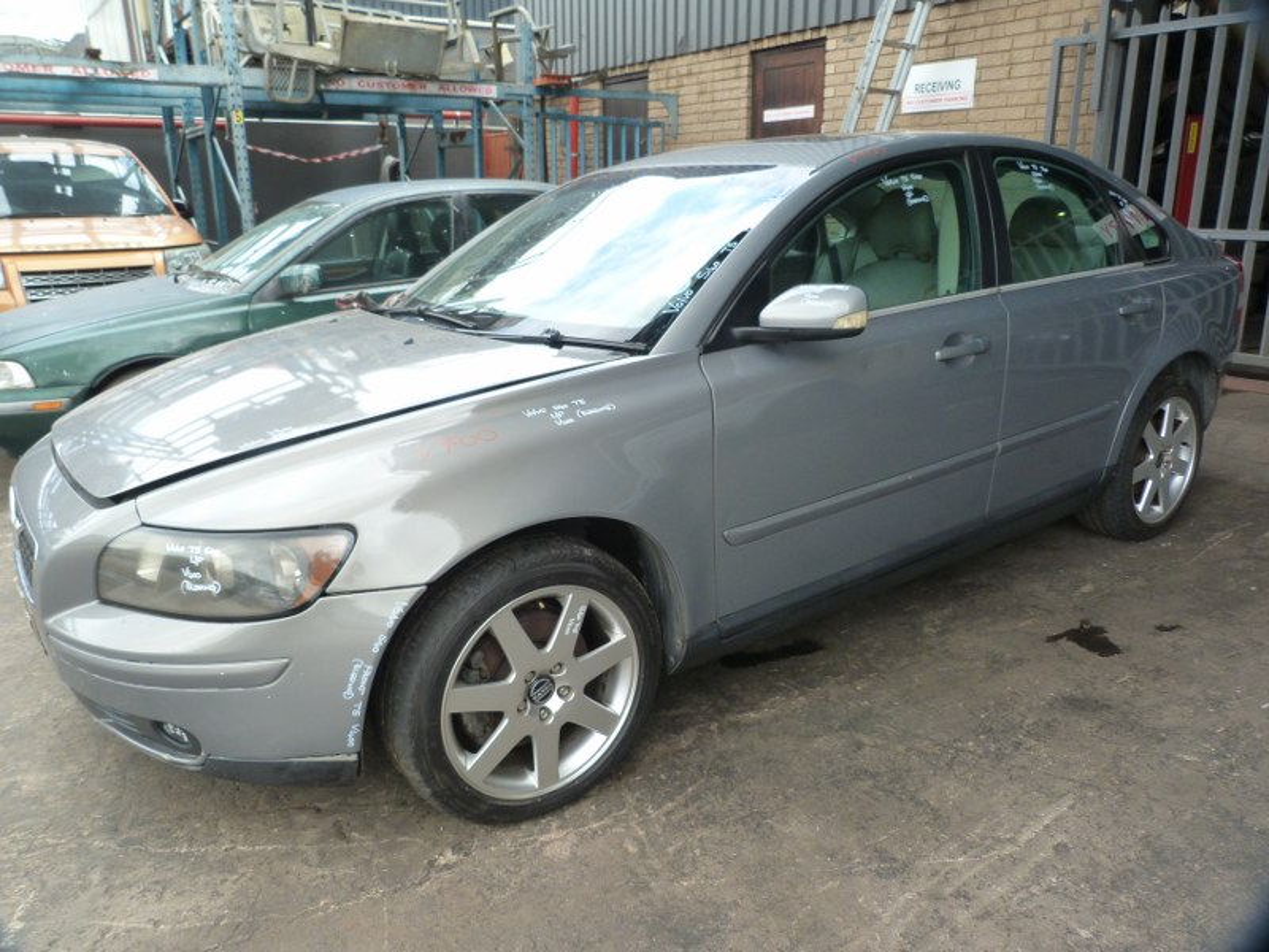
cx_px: 634
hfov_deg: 69.4
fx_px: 916
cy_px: 476
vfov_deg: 54.9
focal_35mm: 25
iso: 125
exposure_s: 1/125
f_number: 3.2
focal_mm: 4.5
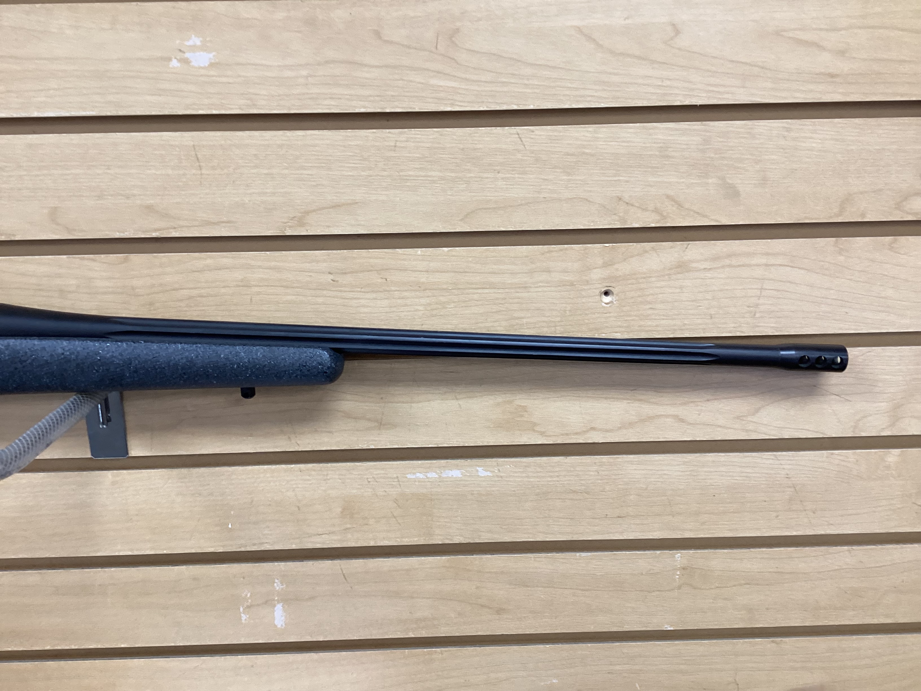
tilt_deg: -15.8
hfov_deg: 58.4
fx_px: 825
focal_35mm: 31
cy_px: 346
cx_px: 460
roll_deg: +0.3
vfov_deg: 45.4
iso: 160
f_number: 2.4
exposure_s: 1/60
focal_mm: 3.3
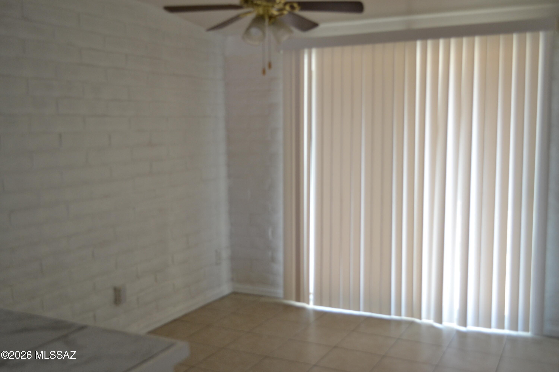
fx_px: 559
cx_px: 280
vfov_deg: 36.9
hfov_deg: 53.1
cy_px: 186
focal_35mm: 36
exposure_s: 1/100
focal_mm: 24
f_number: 5
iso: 400
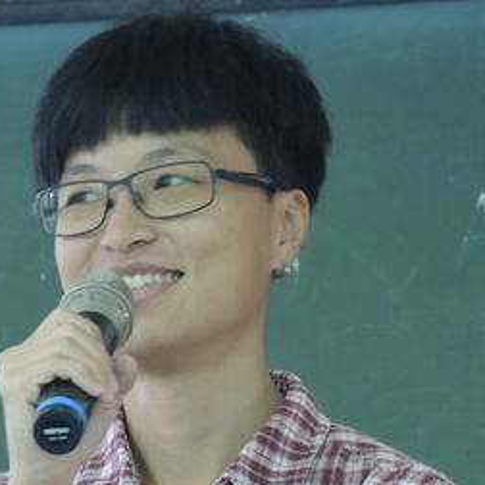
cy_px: 356
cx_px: 154
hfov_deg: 4.2
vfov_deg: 4.2
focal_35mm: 421
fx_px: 6673
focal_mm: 42.8
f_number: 4
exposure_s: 1/6
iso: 800
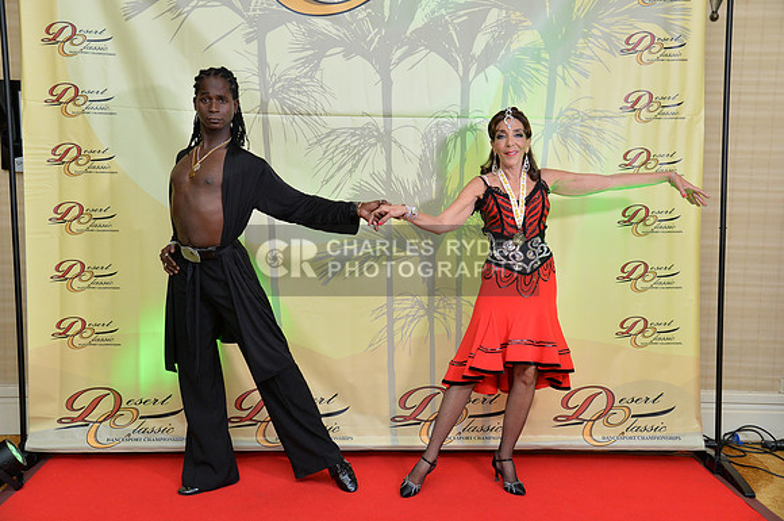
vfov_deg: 35.0
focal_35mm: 38
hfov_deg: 50.8
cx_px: 392
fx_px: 826
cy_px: 260
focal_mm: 38
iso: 2000
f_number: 5
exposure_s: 1/250
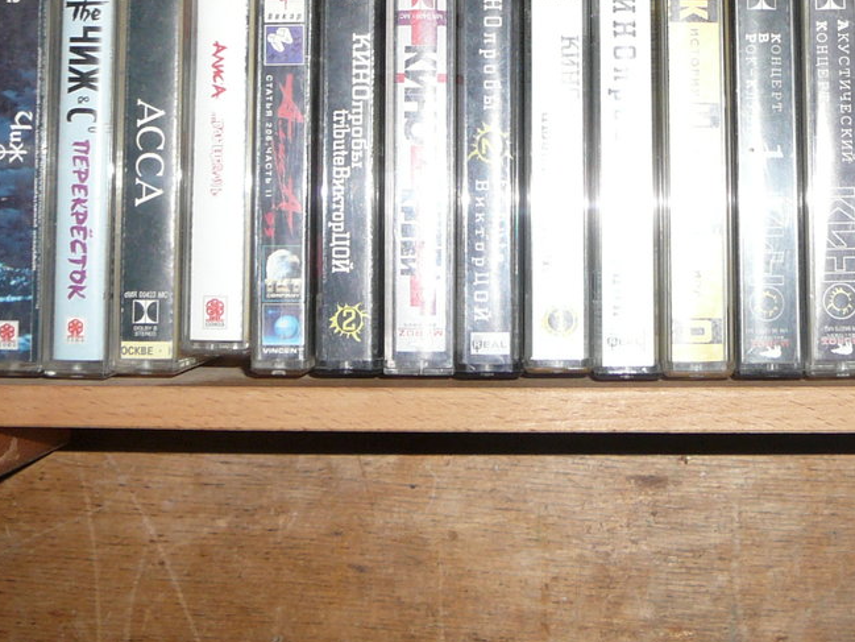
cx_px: 520
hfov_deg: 28.1
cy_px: 49
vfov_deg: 20.8
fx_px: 1705
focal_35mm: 69
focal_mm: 5.2
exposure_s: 1/30
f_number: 2.8
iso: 100
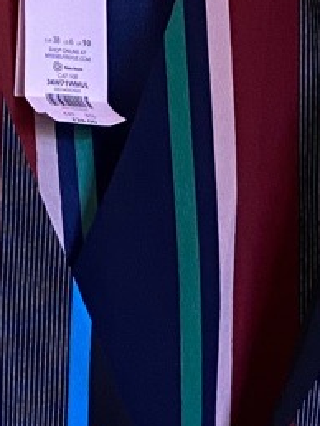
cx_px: 148
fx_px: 1981
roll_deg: -0.3
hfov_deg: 9.2
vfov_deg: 11.9
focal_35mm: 161
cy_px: 583
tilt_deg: -10.0
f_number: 1.8
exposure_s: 1/60
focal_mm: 4.25
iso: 160
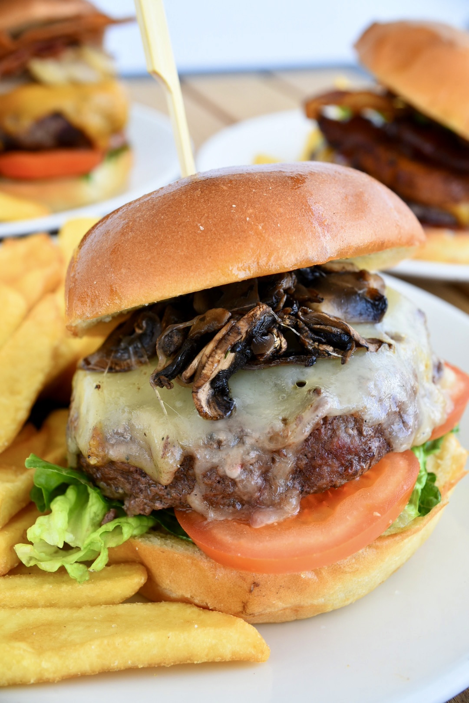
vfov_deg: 48.5
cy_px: 352
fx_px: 782
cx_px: 234
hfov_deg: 33.4
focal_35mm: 40
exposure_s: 1/160
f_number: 10
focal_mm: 40
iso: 640
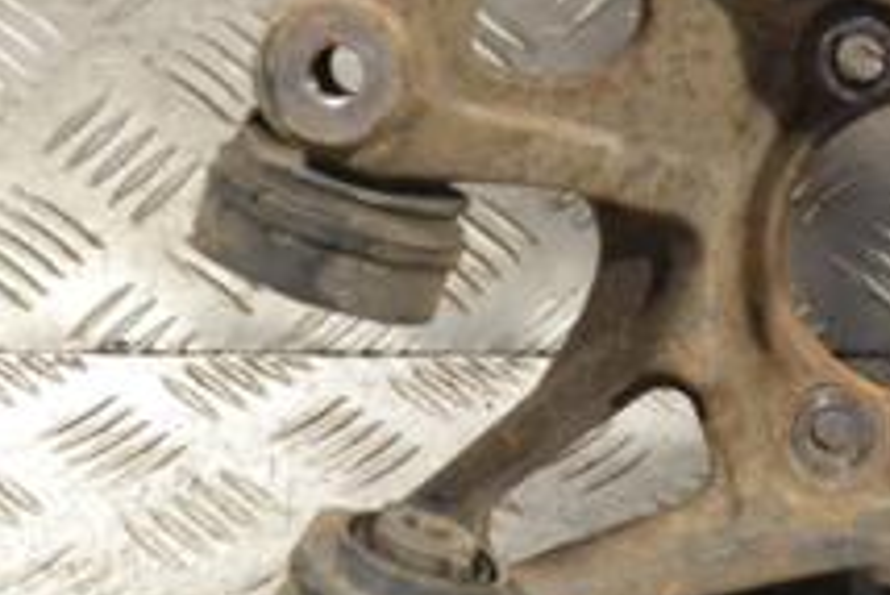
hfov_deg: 16.1
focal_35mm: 126
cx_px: 774
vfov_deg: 10.8
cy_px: 17
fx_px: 3117
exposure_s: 1/200
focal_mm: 30
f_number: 7.1
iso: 3200
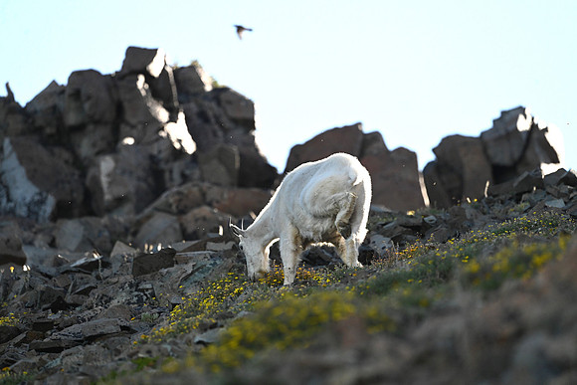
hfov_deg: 3.4
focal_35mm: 600
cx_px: 288
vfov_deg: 2.3
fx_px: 9618
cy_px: 192
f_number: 6.3
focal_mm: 600
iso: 2500
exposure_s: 1/3200
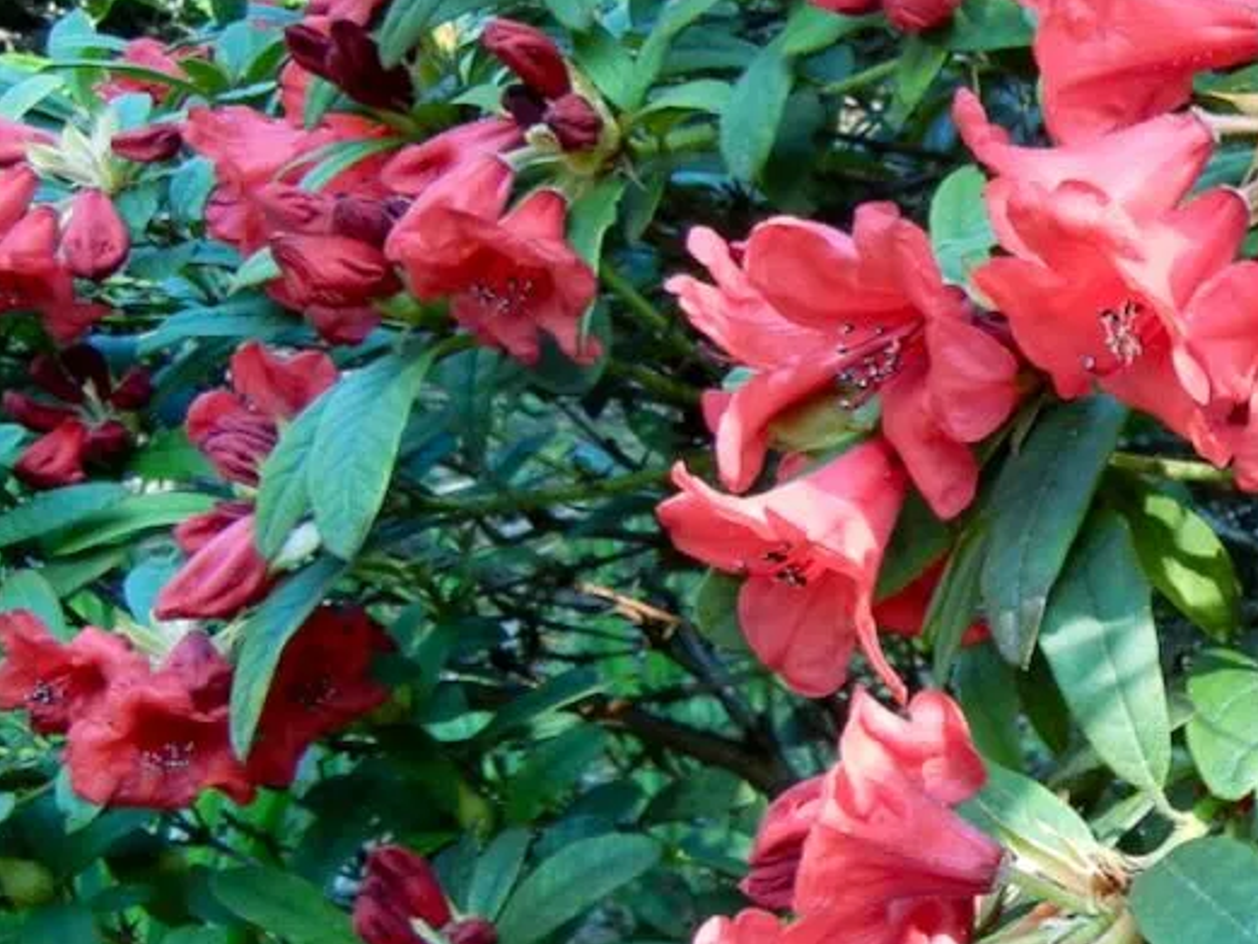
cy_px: 432
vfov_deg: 24.8
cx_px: 1193
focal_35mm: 59
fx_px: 2145
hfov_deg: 30.8
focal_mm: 5.4
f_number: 3.5
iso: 160
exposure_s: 1/111
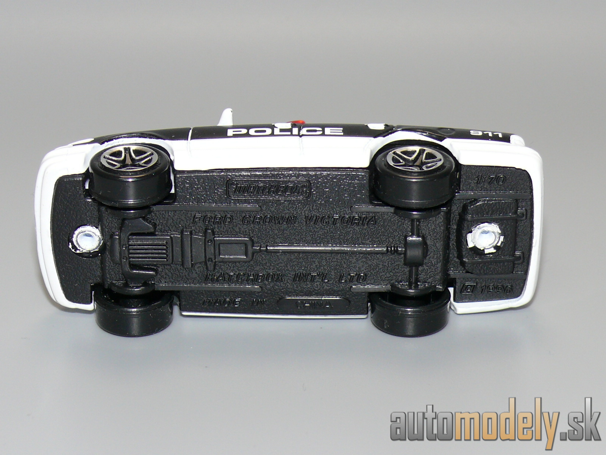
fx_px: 2031
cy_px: 228
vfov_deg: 12.8
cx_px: 303
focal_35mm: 116
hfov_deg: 17.0
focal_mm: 14.3
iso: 100
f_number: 4
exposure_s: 1/30
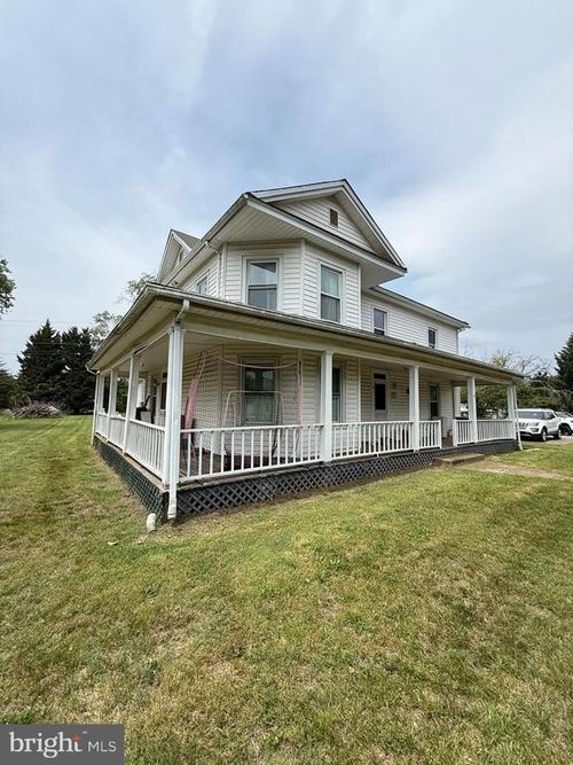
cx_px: 286
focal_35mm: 14
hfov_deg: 85.7
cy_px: 382
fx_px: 309
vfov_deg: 102.1
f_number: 2.2
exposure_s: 1/1431
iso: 50
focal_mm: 2.22
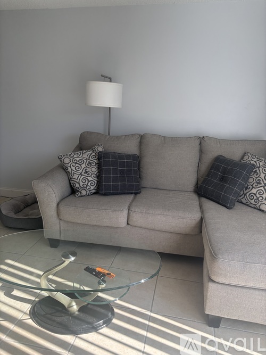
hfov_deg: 53.0
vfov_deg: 67.3
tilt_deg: -15.8
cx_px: 133
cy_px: 178
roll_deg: -2.4
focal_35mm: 26
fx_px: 266
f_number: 1.6
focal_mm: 5.96
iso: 50
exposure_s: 1/444
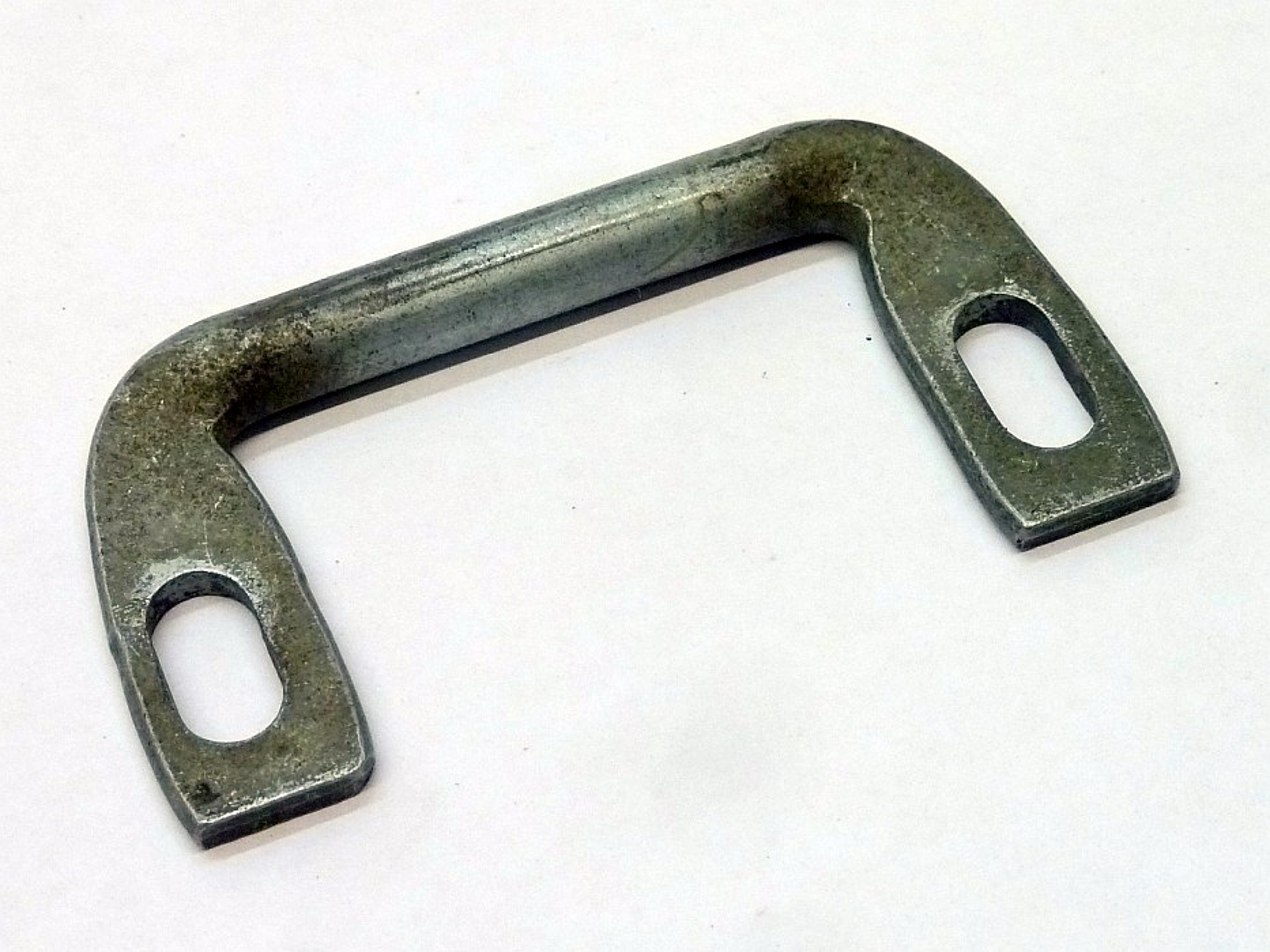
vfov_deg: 28.0
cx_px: 635
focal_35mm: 52
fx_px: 1908
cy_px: 476
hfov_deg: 36.8
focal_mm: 8.5
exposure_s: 1/40
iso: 400
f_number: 3.8
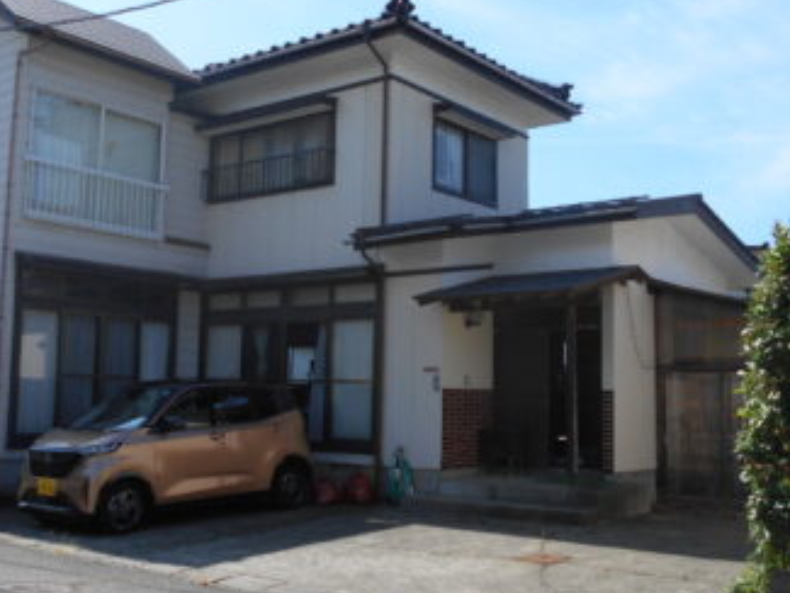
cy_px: 286
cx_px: 389
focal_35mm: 40
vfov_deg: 36.0
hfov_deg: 46.8
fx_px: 913
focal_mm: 4.6
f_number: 3.2
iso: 80
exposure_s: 1/800
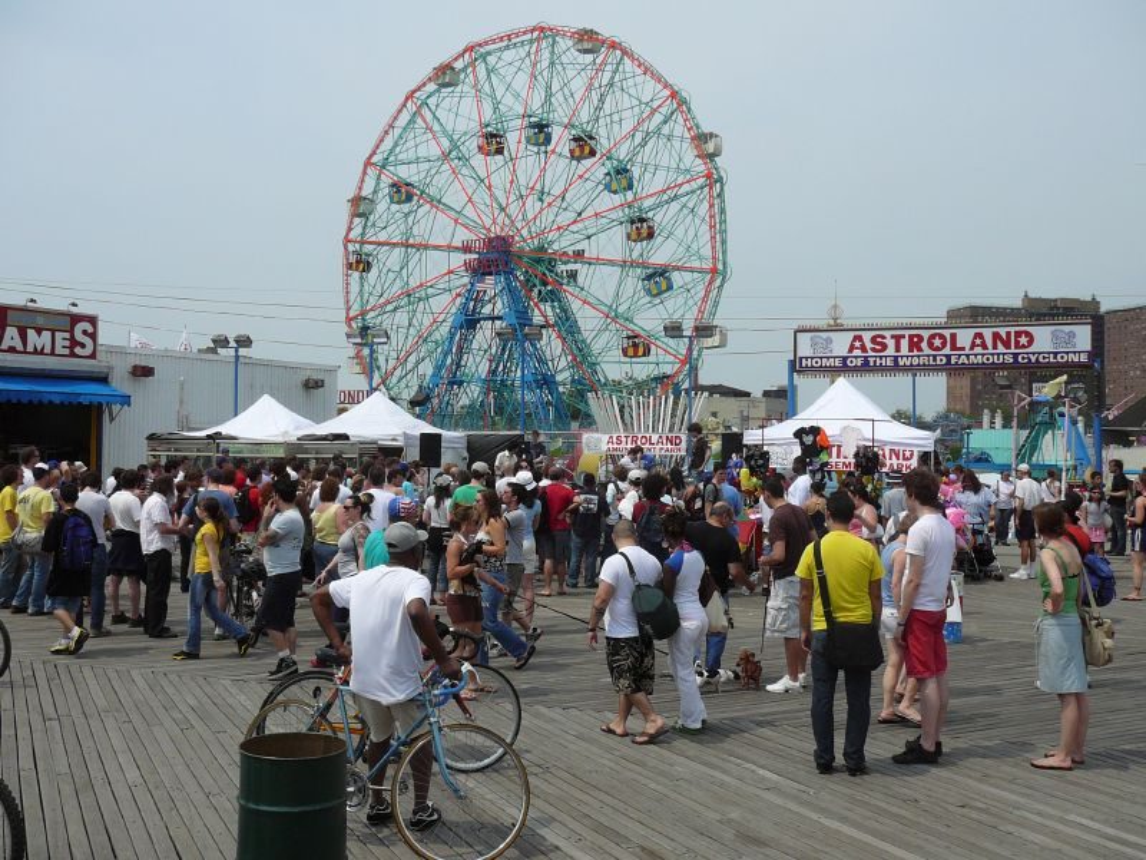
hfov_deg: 52.6
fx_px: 1159
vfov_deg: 40.7
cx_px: 573
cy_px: 430
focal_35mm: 35
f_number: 5
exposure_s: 1/1000
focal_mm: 5.2
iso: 80
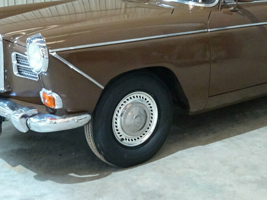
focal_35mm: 64
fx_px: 494
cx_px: 180
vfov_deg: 22.7
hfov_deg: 30.0
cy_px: 48
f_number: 4
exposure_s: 1/8
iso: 800
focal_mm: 6.17
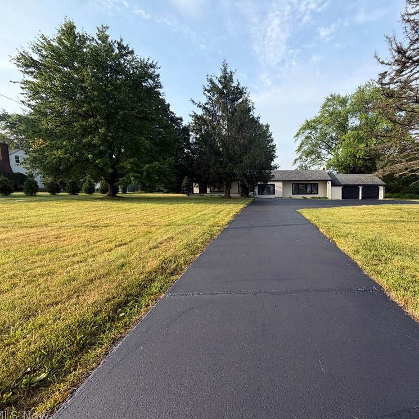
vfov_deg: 84.0
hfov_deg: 81.2
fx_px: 233
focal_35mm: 17
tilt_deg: -3.7
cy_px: 209
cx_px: 278
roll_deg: -0.2
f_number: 2.2
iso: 40
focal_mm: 2.22
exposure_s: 1/658
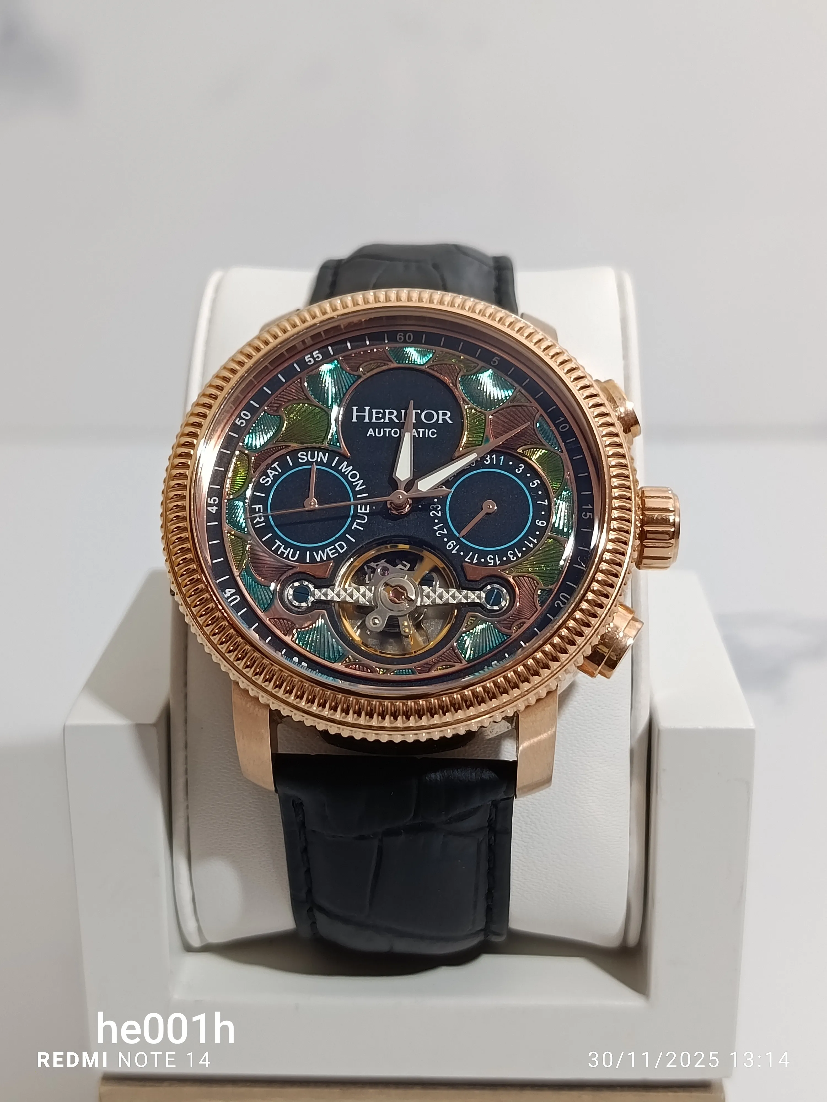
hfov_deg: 30.3
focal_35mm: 48
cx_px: 414
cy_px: 551
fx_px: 1529
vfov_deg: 39.7
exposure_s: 1/100
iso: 250
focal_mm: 5.24
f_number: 1.7
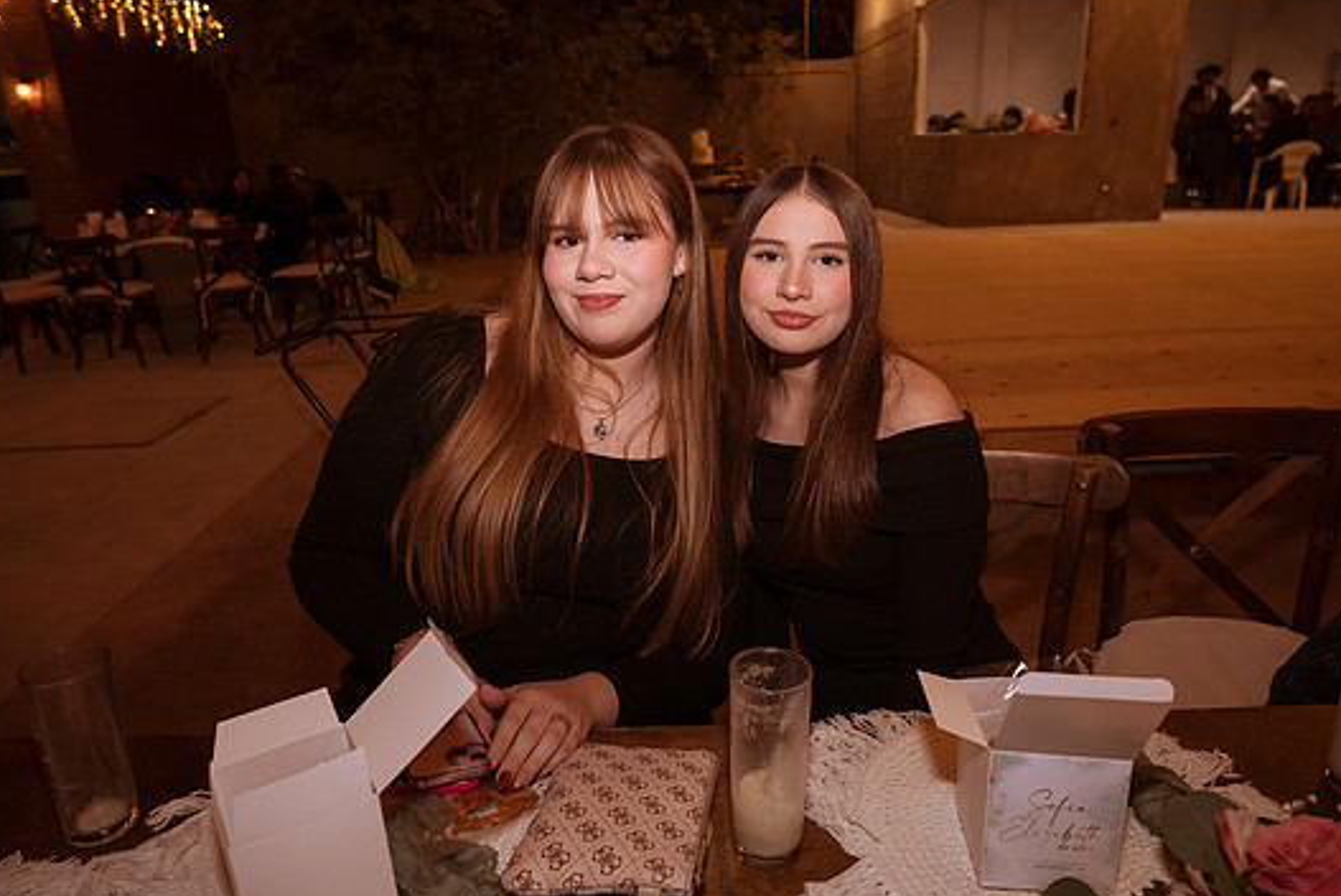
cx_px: 667
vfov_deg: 57.3
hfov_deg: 78.5
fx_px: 820
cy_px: 424
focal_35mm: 22
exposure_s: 1/30
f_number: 4.5
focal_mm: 20
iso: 1600
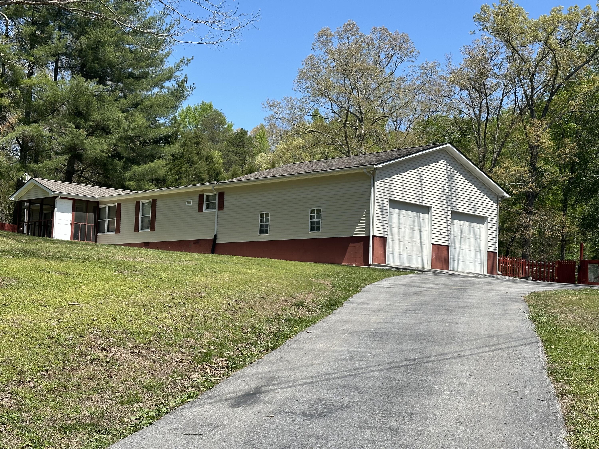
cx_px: 300
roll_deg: -1.7
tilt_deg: +6.9
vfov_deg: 30.3
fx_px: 831
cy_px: 224
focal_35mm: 48
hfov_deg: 39.7
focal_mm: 6.86
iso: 64
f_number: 1.78
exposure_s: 1/2890
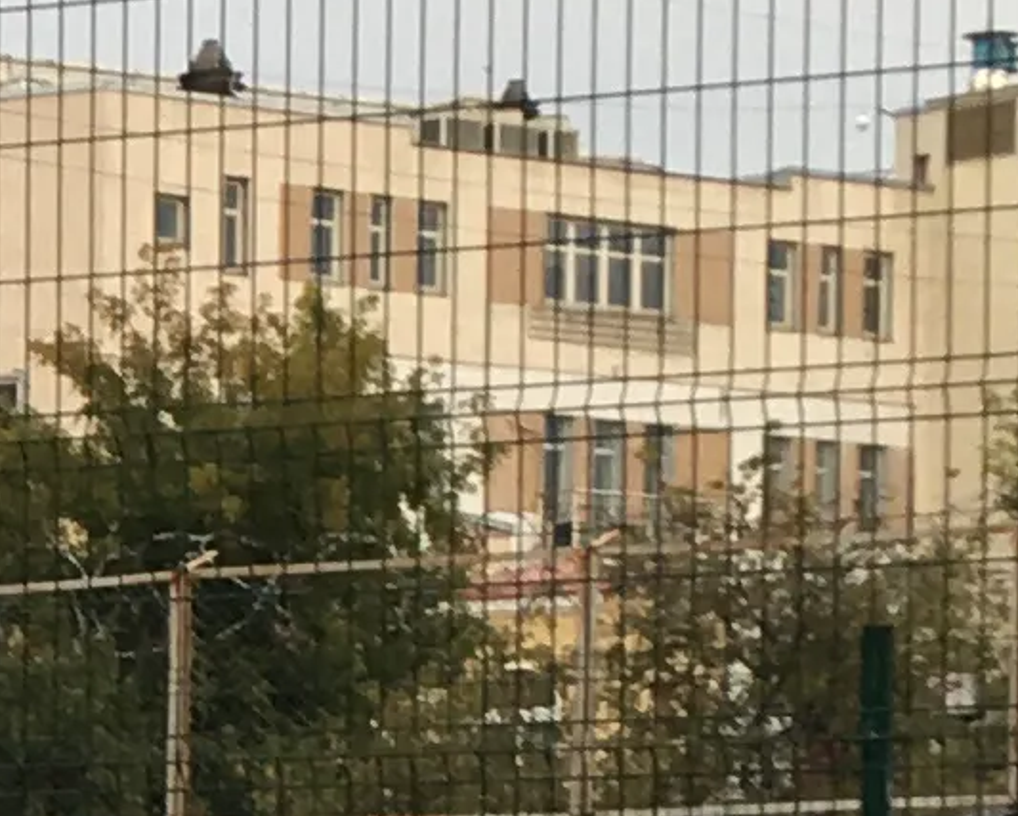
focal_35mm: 214
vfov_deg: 7.1
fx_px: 6451
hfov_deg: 8.3
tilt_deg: -1.1
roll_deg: +0.6
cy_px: 1322
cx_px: -1375
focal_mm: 4.15
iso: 25
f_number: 2.2
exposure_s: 1/118
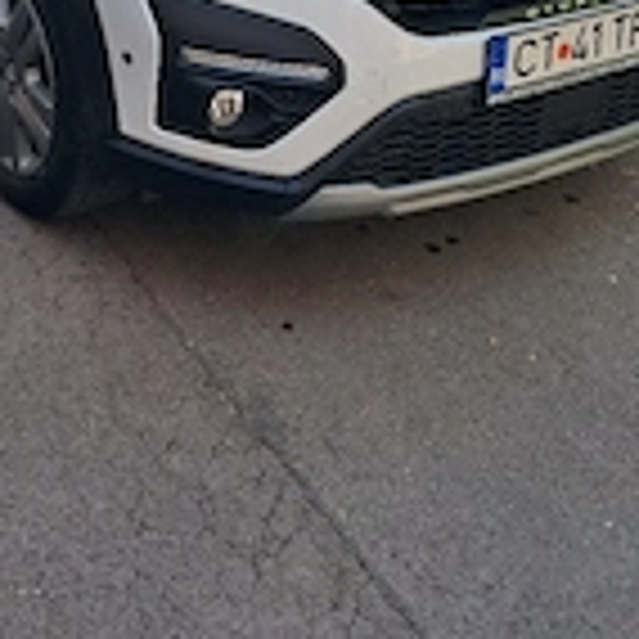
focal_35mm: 67
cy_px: -153
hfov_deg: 25.4
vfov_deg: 23.3
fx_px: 1399
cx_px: 166
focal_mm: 4
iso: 25
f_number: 1.8
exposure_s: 1/208
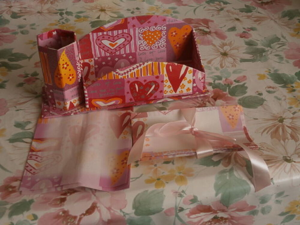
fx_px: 407
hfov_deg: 40.4
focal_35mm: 47
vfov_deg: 30.9
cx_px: 150
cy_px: 112
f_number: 3.4
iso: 80
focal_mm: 8.3
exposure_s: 1/50
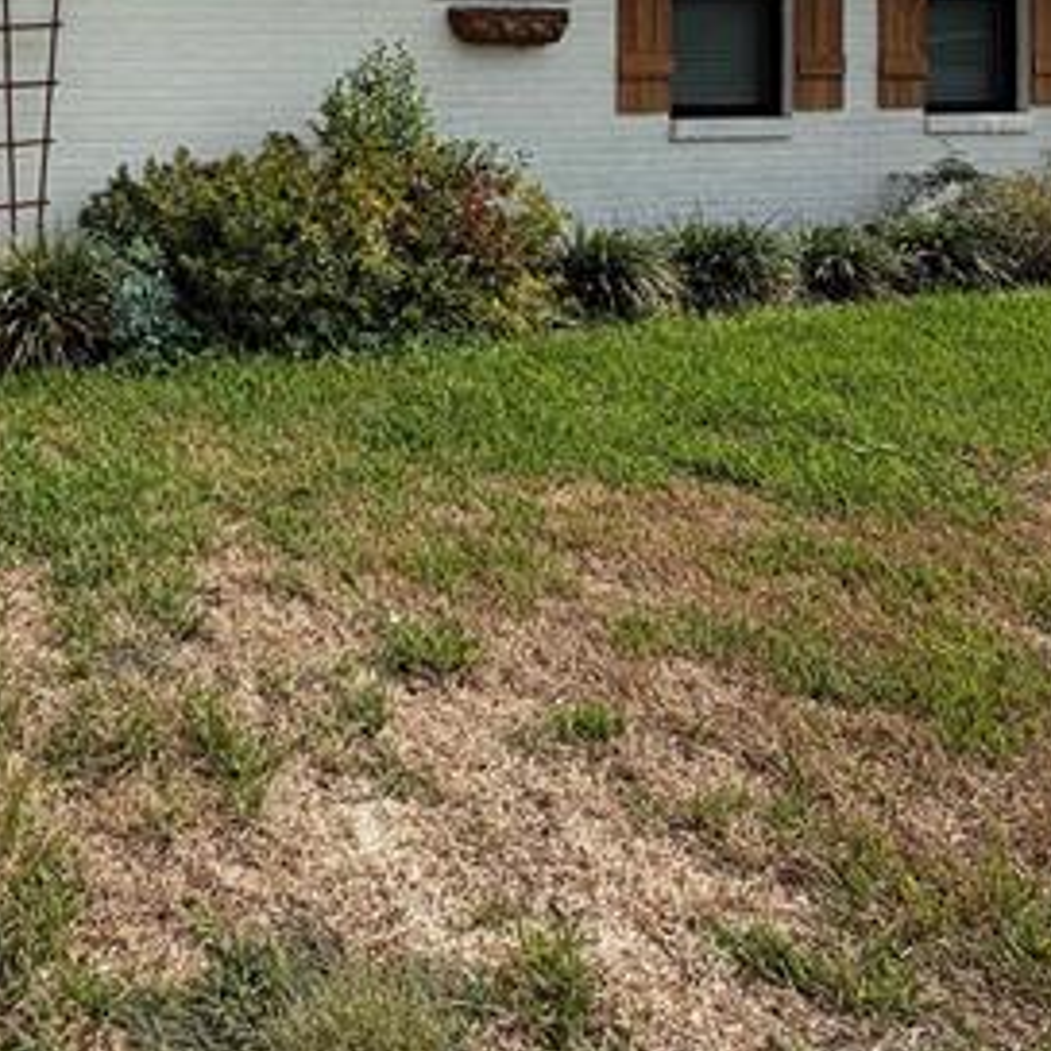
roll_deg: -1.0
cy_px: 12
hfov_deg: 42.2
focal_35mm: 35
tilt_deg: +0.3
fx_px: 1202
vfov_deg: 41.4
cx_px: 50
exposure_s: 1/1259
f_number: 2.2
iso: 20
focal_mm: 2.22
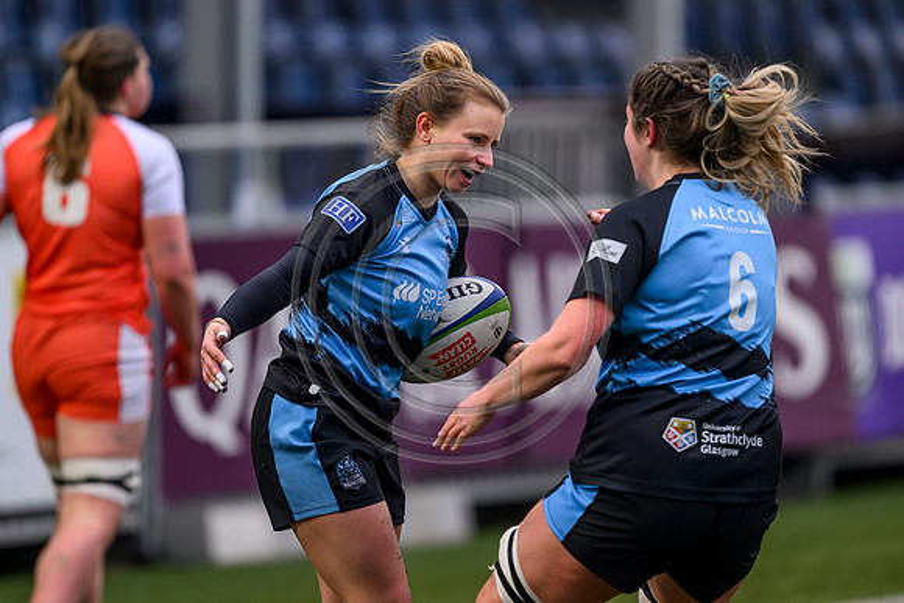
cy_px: 302
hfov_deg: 5.0
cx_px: 452
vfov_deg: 3.4
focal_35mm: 410
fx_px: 10290
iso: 1000
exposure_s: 1/1600
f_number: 3.2
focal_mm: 400
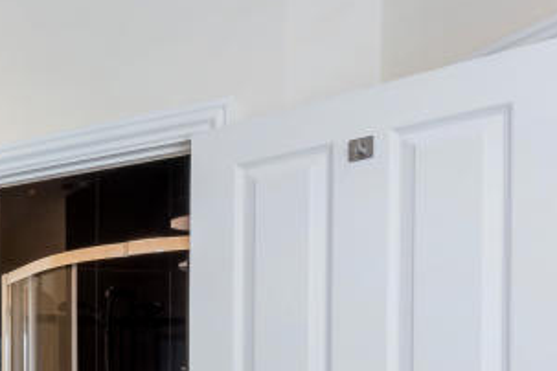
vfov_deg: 20.8
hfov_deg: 28.6
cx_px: -204
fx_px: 835
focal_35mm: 54
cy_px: 576
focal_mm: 16
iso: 320
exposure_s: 1/4
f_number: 14
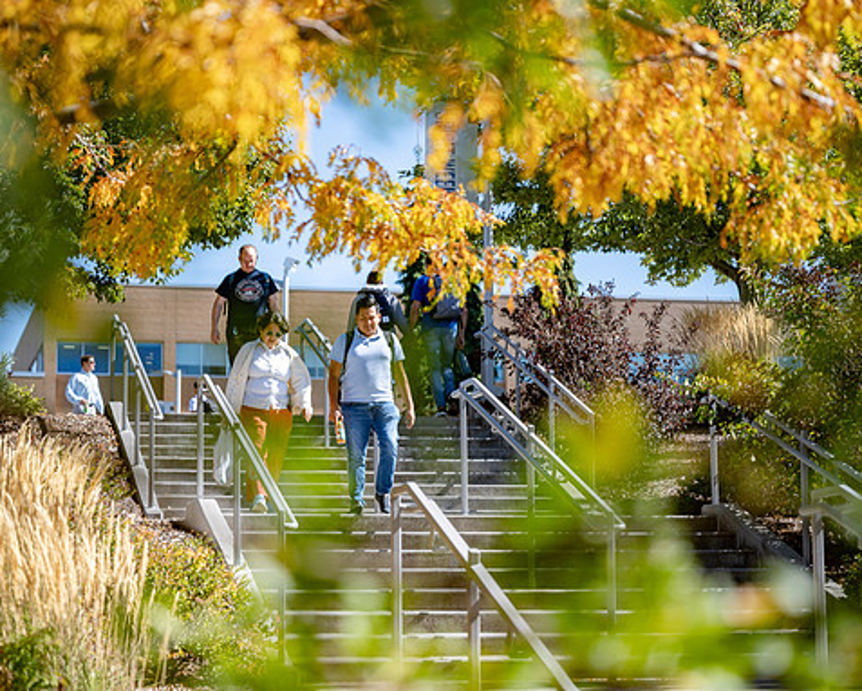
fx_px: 2195
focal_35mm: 86
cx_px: 383
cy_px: 339
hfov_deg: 22.2
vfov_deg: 17.9
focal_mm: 70
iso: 64
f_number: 2.8
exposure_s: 1/800
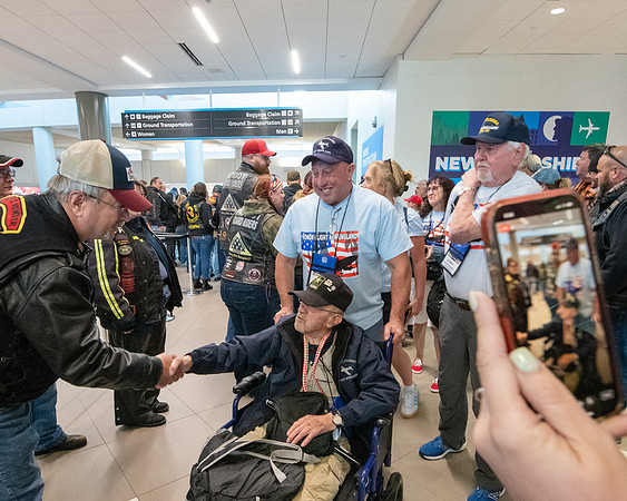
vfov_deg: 60.9
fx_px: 423
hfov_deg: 72.9
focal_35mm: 23
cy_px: 293
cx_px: 281
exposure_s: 1/80
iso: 8000
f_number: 7.1
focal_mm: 16
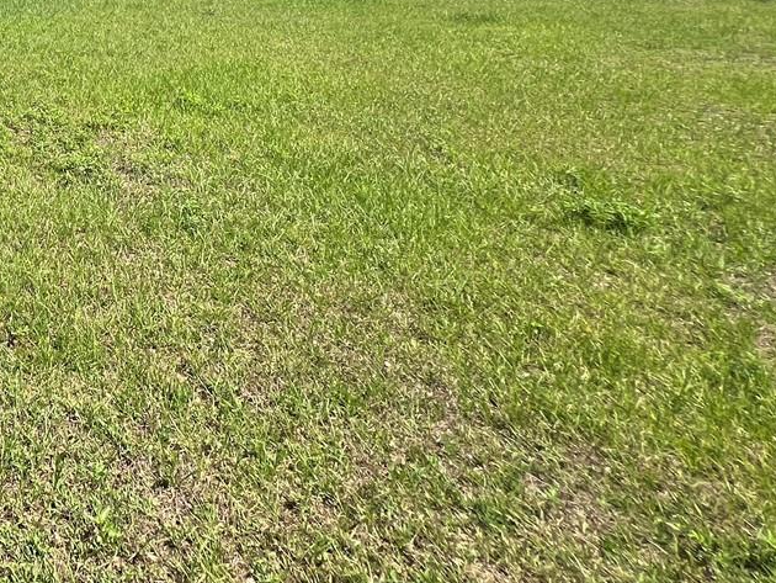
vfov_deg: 35.8
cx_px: -203
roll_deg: +2.3
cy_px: -78
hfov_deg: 37.6
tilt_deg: -2.3
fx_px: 740
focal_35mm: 33
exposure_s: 1/986
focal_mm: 1.57
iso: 32
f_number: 1.8
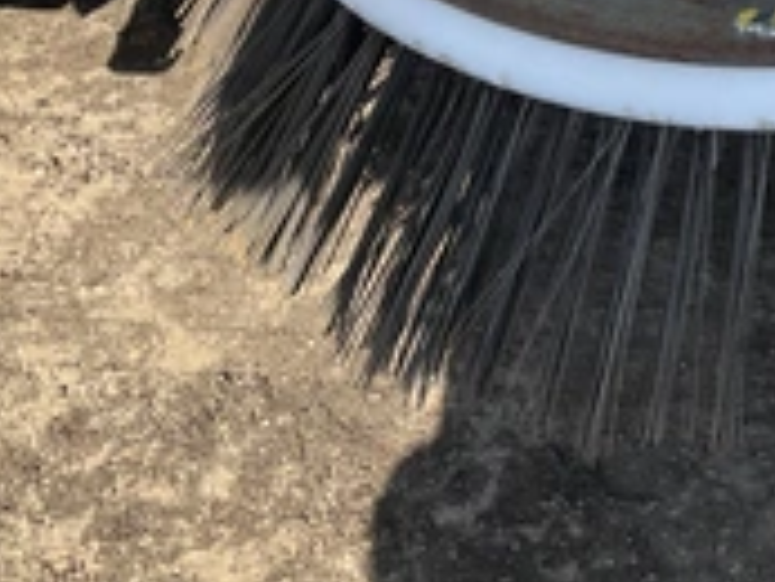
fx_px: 1501
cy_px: 0
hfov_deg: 28.6
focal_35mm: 67
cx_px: 551
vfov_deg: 21.2
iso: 25
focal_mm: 3
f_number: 1.8
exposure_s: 1/929
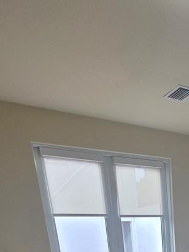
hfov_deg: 34.5
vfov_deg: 32.5
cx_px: 187
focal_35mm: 38
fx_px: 277
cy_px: 346
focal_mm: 2.2
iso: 64
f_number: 1.9
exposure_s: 1/120
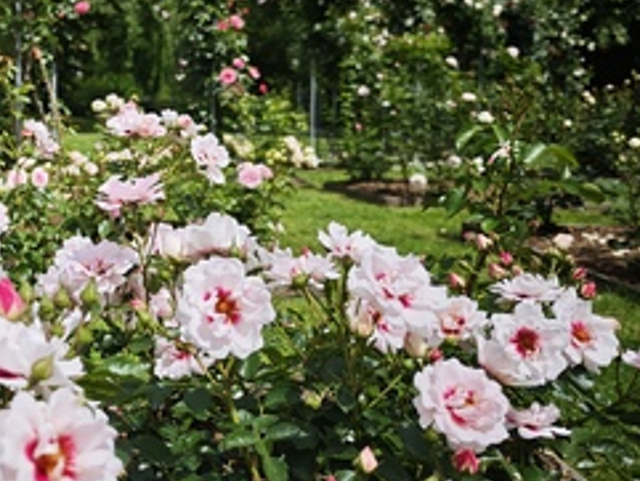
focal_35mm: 43
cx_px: 61
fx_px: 795
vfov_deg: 33.1
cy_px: 133
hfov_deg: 40.4
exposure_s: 1/3225
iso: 50
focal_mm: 8.72
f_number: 1.63
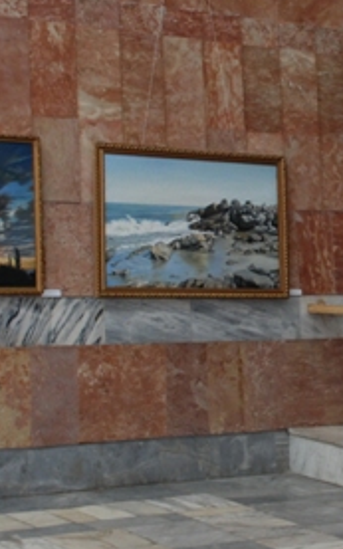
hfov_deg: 12.8
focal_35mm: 99
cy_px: 234
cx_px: 436
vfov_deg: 21.0
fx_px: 1481
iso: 800
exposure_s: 1/100
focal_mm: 28
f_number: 5
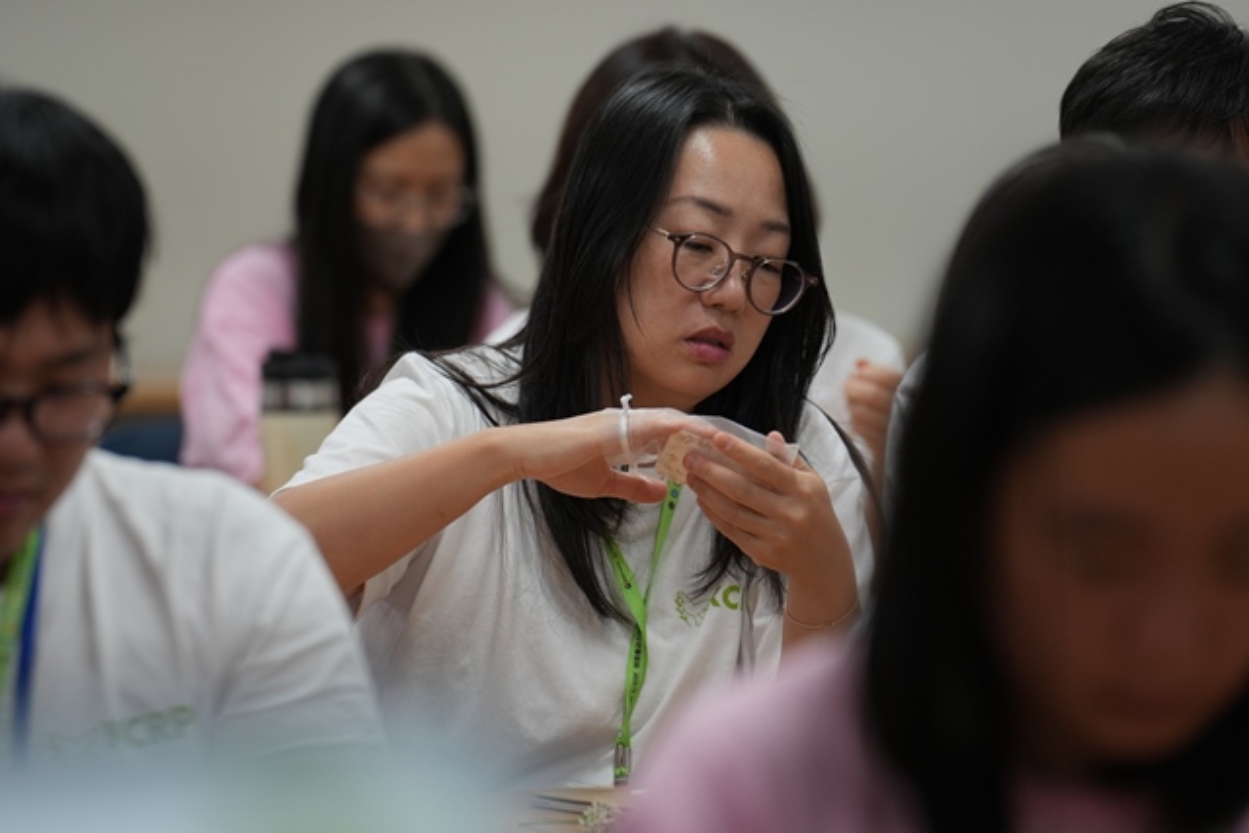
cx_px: 624
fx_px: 7808
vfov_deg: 6.1
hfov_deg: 9.1
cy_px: 416
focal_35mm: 225
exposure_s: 1/160
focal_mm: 150
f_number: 2.8
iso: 320
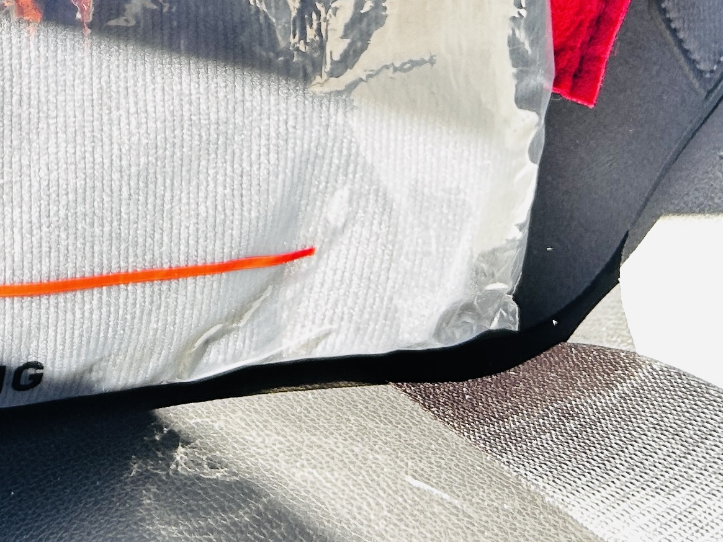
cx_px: -110
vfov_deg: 14.7
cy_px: -378
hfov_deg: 20.5
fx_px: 1880
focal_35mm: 90
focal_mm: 5.7
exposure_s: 1/121
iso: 64
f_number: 1.5
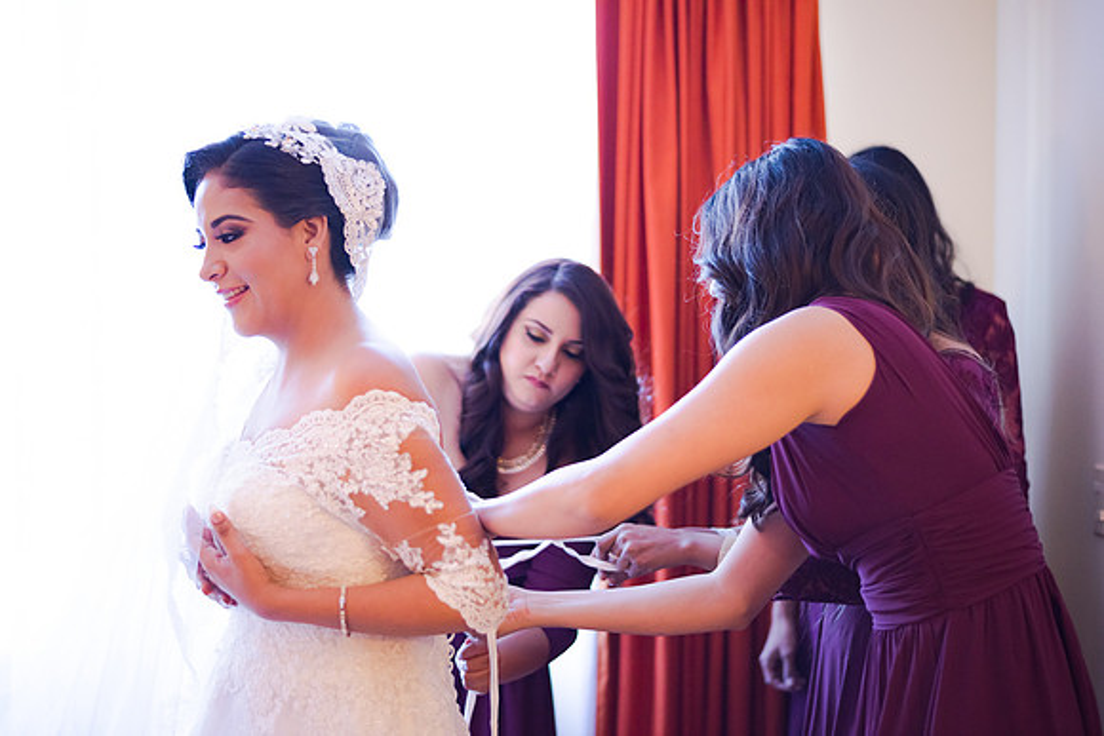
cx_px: 552
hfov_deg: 39.6
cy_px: 368
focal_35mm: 50
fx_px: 1534
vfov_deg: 27.0
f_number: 1.8
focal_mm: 50
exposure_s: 1/320
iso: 1600
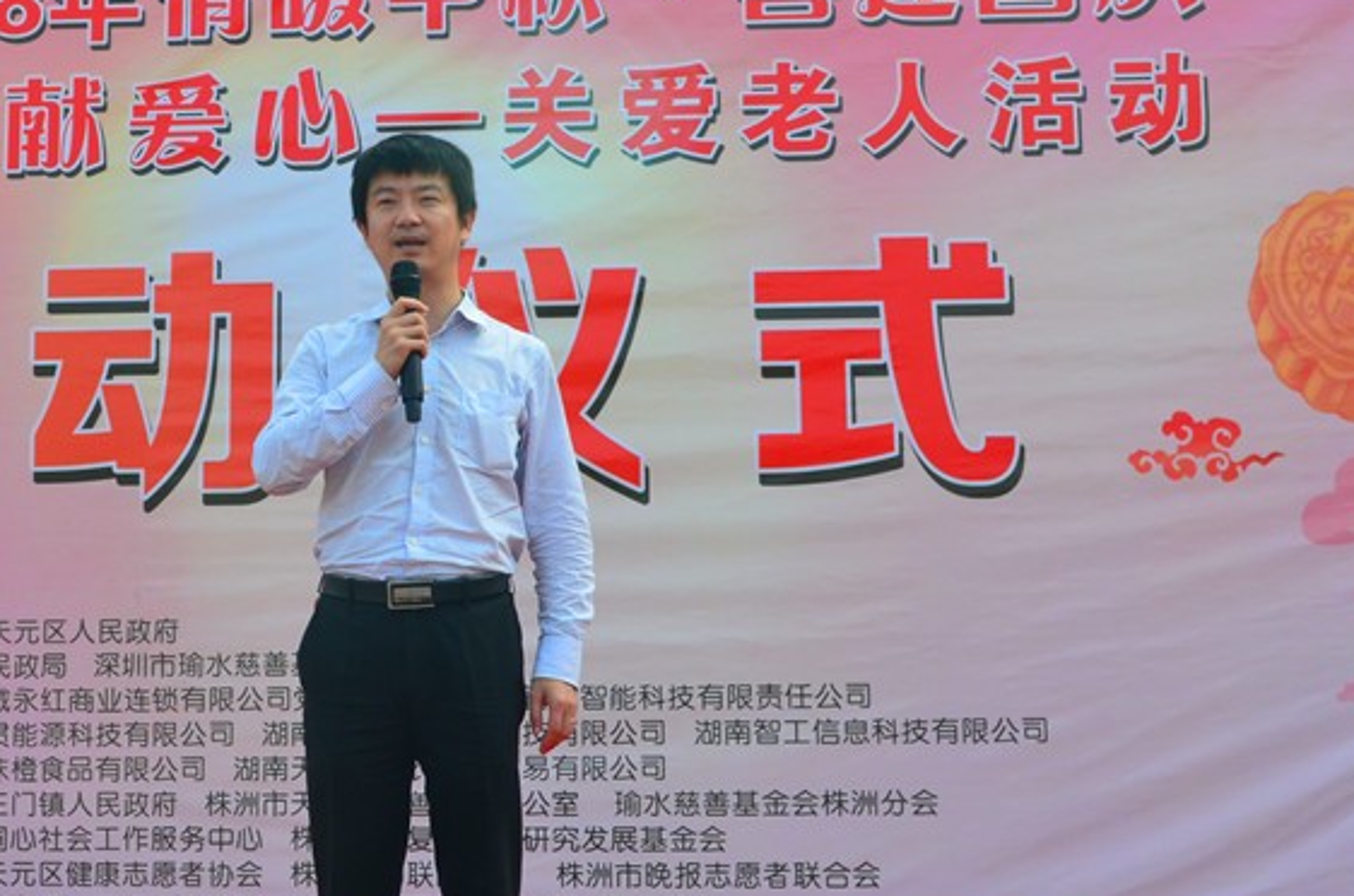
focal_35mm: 71
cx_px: 345
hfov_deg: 28.1
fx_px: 2664
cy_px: 359
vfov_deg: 19.1
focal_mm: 26
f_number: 10
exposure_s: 1/200
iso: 400
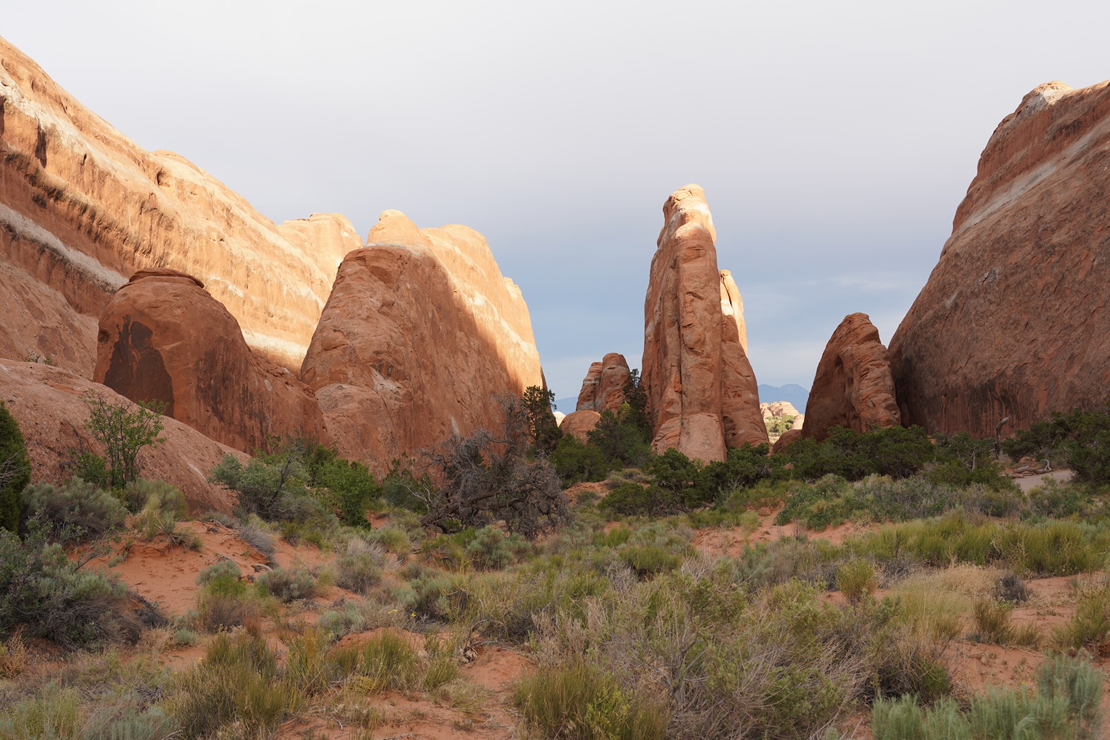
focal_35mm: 38
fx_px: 1172
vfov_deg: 35.1
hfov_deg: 50.7
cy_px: 370
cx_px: 555
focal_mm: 38
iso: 200
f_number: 9
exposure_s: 1/100
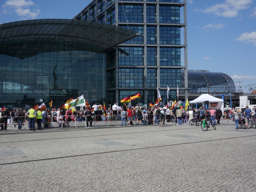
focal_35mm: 40
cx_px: 128
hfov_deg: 46.8
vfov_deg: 36.0
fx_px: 296
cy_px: 96
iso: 160
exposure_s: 1/1300
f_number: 5.6
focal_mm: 20
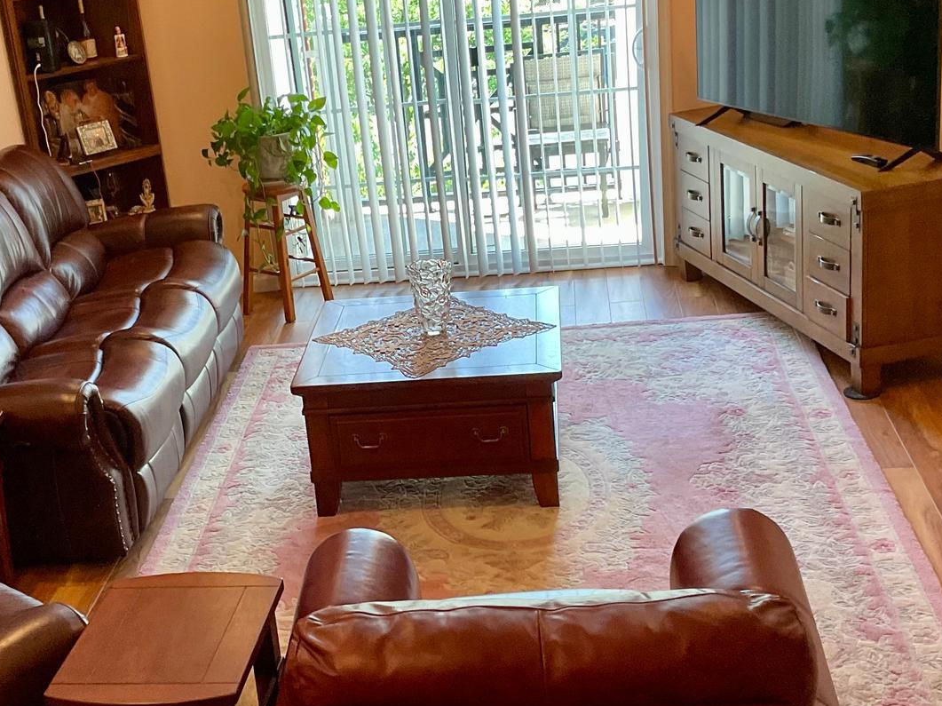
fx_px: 1523
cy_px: 369
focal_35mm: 56
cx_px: 355
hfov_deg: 34.2
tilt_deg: -19.6
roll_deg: +6.9
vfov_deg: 26.1
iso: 80
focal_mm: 3
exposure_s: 1/60
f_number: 1.8
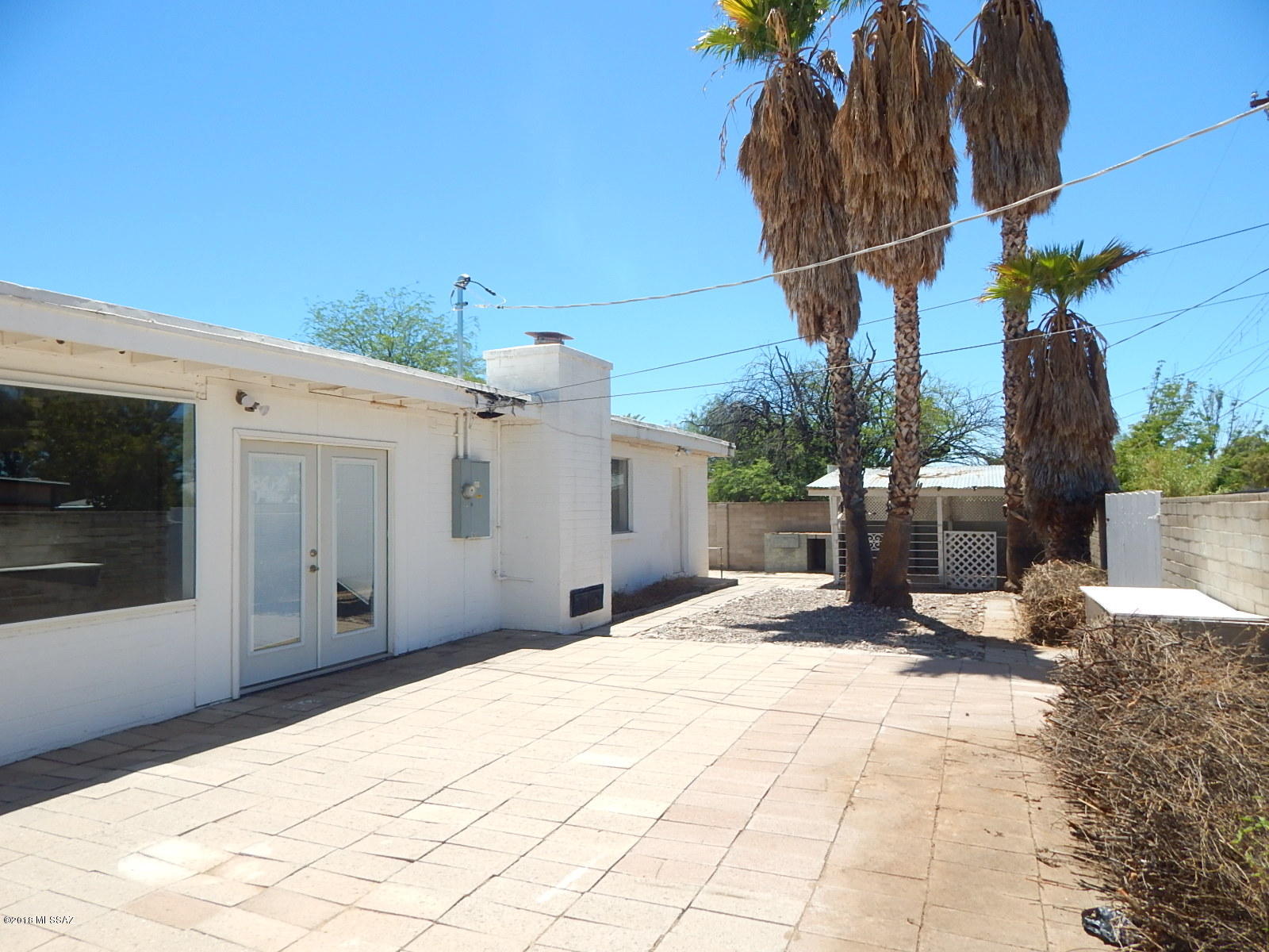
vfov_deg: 61.1
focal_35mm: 22
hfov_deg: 76.4
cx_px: 634
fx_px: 807
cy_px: 476
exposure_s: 1/1500
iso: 125
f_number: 3
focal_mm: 4
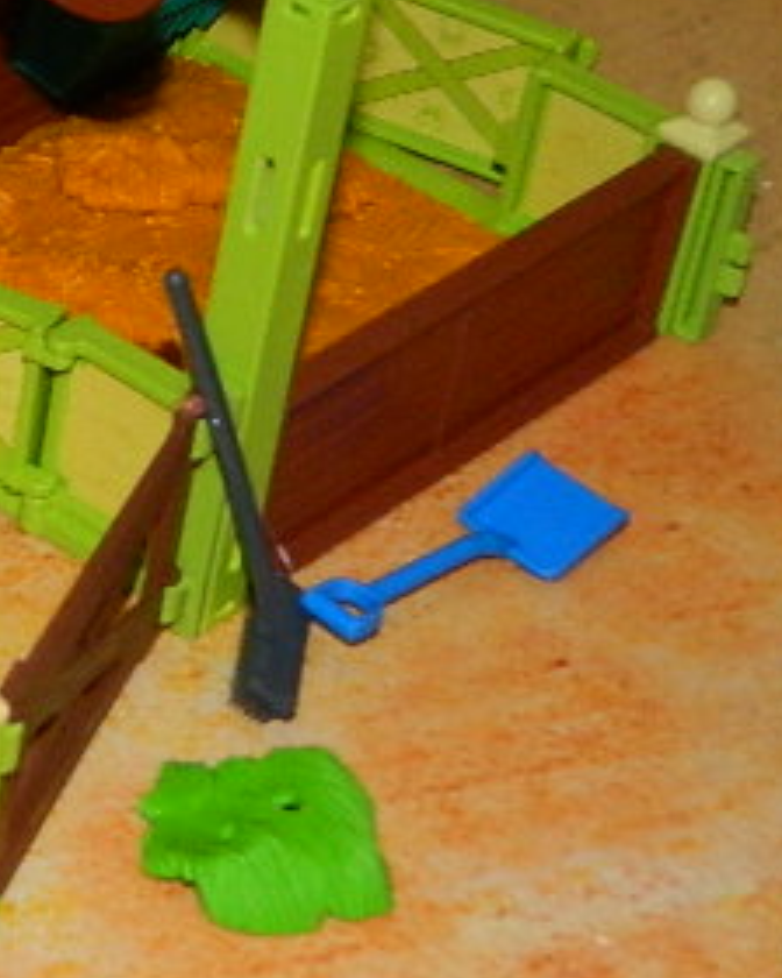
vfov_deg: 15.4
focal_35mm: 125
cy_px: 587
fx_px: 3616
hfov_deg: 11.9
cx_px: -342
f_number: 9.4
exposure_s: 1/30
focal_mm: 6.2
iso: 200
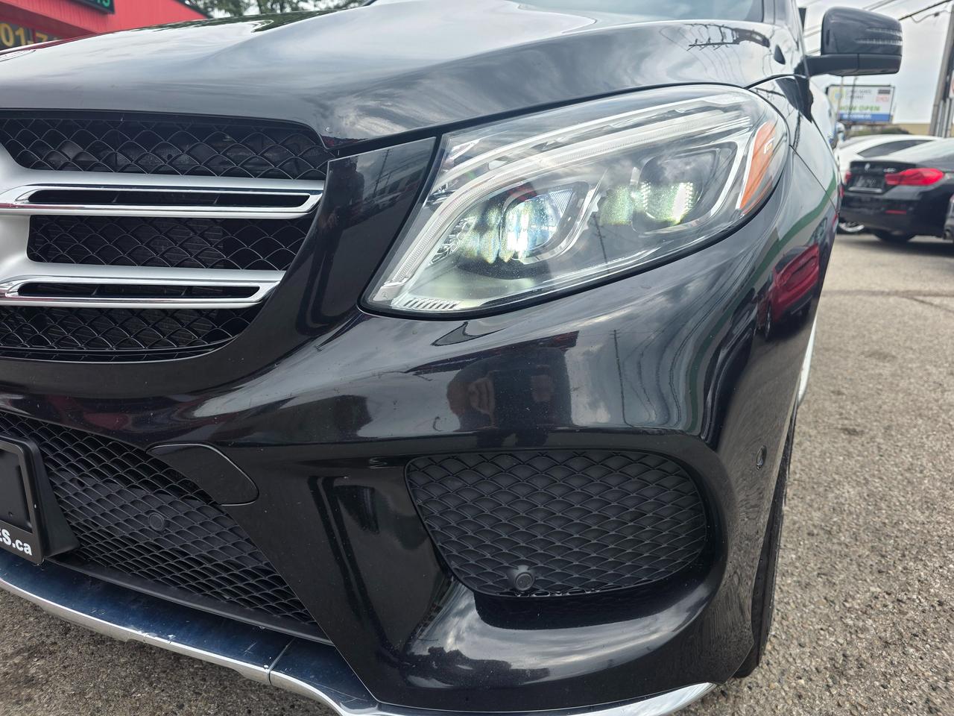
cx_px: 477
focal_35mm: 23
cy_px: 358
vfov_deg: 58.9
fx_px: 634
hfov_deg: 73.9
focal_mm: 6.3
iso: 40
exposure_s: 1/705
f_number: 1.7
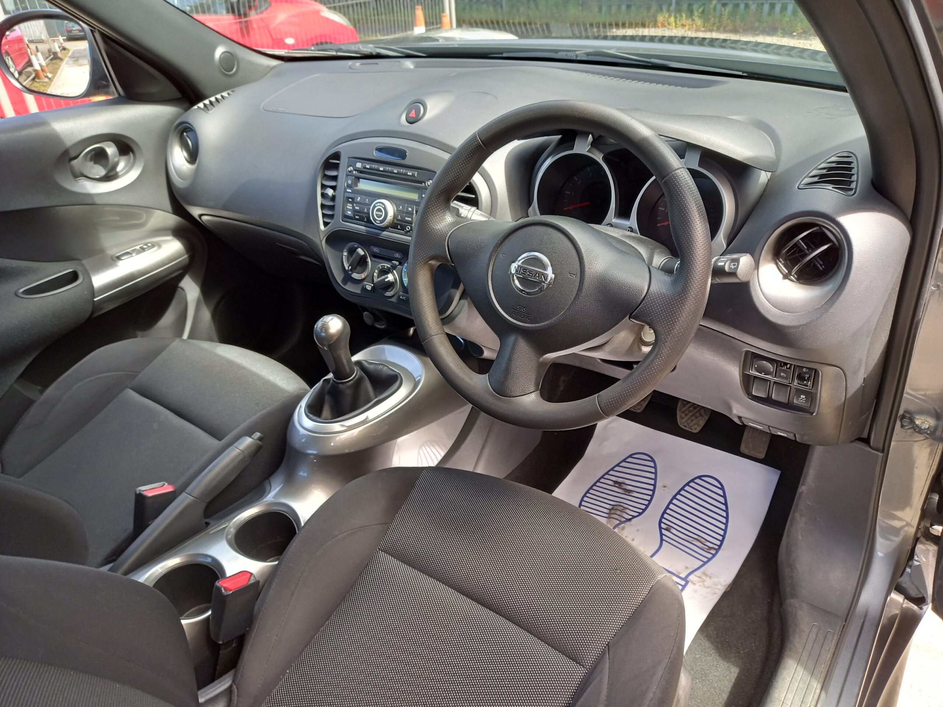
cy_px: 354
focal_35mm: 25
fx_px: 681
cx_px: 472
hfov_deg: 69.4
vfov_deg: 54.9
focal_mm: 4.6
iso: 64
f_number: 2
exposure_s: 1/60
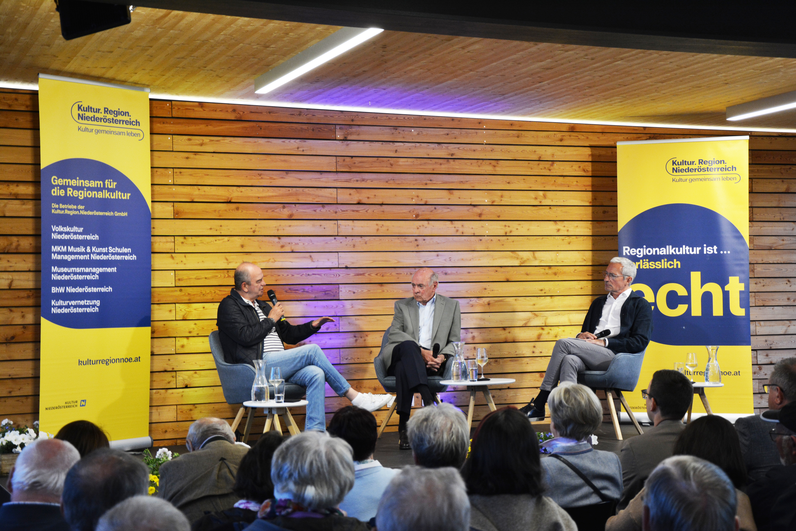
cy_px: 266
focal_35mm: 63
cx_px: 398
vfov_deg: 21.6
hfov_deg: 31.9
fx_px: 1393
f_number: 4.8
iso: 560
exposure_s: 1/60
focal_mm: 42
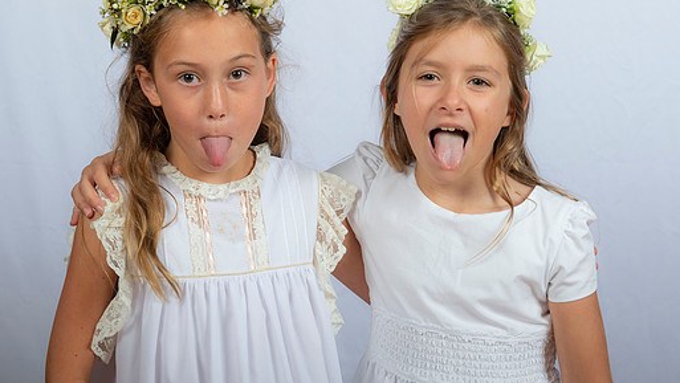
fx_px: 1281
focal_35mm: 71
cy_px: 171
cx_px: 338
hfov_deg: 29.7
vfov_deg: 17.0
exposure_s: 1/200
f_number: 8
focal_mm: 60
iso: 320
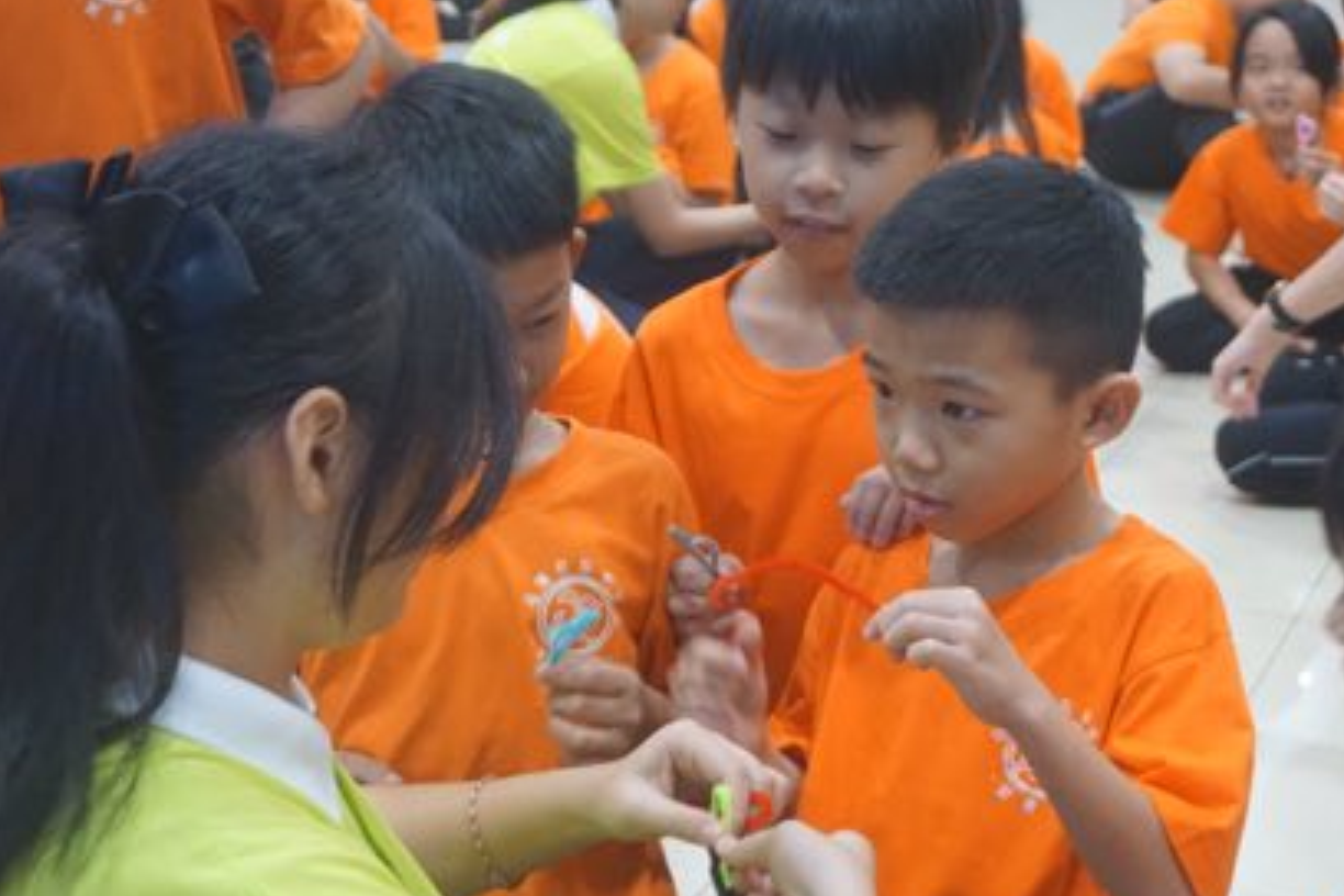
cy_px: 514
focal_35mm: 67
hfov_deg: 30.1
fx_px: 2501
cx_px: 718
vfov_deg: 20.3
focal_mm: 38
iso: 3200
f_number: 5.6
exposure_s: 1/50
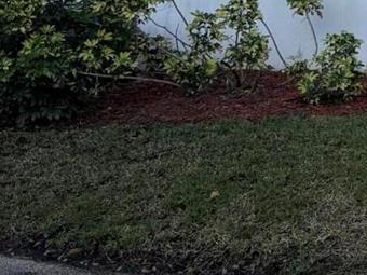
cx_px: 760
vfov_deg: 12.2
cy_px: -200
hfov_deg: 14.2
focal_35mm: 113
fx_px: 1198
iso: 100
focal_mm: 6.76
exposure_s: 1/3145
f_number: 1.78
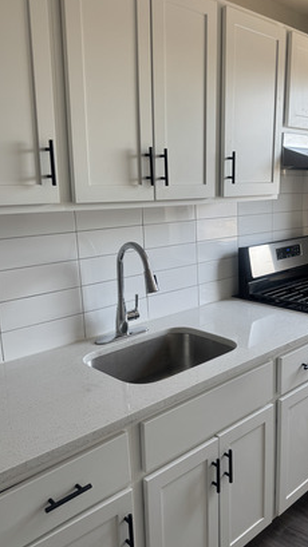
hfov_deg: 36.1
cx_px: 215
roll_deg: -0.4
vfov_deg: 61.0
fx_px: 465
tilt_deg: -13.1
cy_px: 282
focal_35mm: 32
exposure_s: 1/121
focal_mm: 6.76
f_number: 1.78
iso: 80
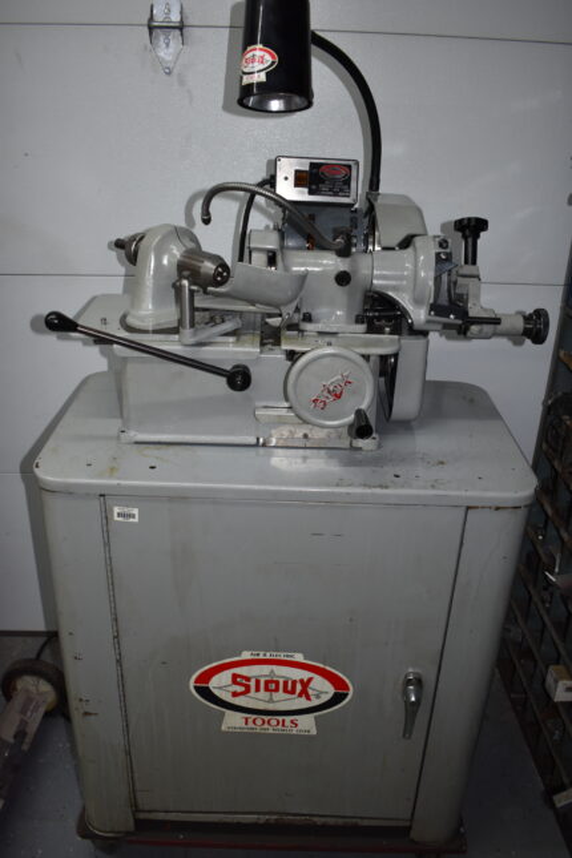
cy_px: 429
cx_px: 286
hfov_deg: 41.7
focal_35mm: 32
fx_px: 751
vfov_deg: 59.5
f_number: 3.8
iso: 800
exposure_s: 1/160
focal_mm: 21
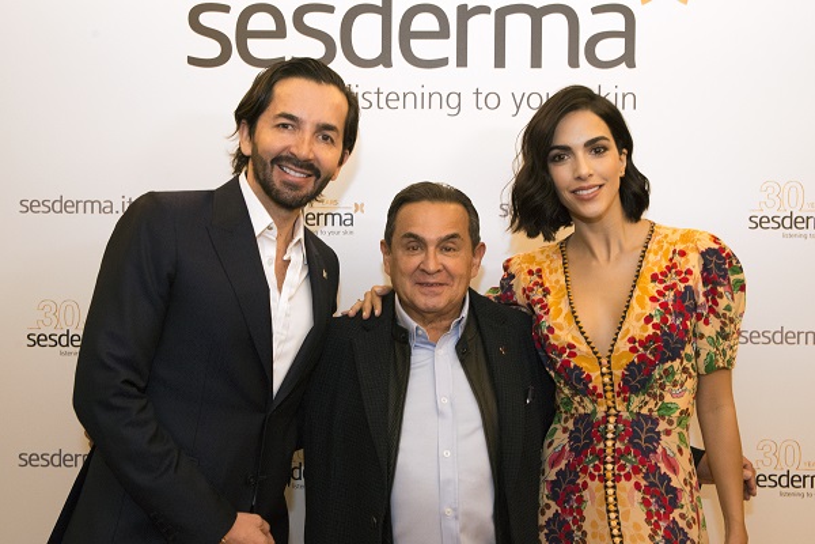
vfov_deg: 37.9
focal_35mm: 35
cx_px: 408
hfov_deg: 54.4
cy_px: 272
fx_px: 792
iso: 4000
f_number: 9
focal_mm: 35
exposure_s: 1/60
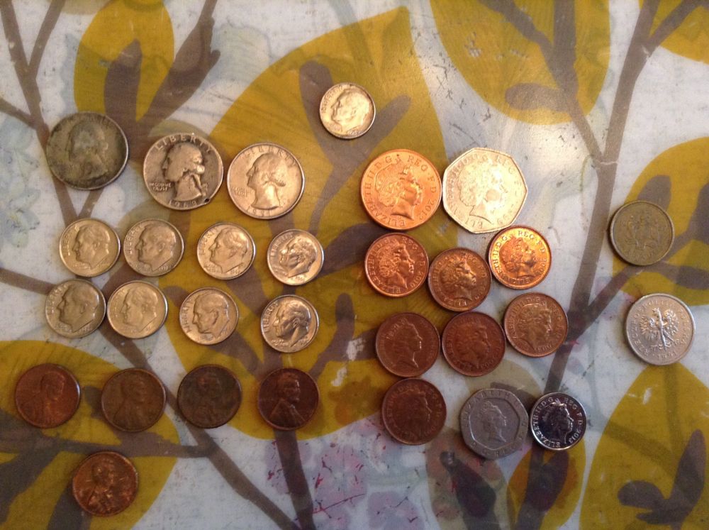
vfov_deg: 42.8
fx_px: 675
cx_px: 354
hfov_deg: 55.4
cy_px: 265
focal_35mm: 33
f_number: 2.4
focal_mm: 3.3
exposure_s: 1/24
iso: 160
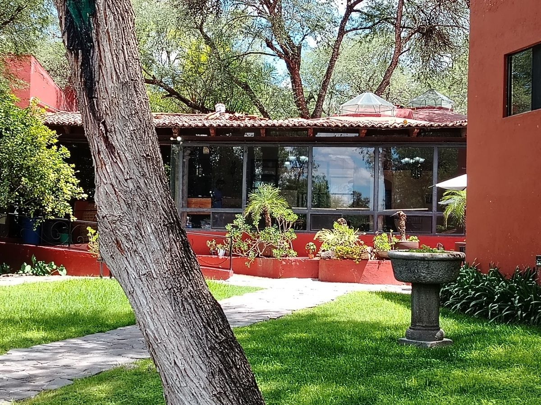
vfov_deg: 23.3
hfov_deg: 30.7
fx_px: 985
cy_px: 202
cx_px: 270
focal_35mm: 63
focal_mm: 5.25
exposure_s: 1/230
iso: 100
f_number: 1.75
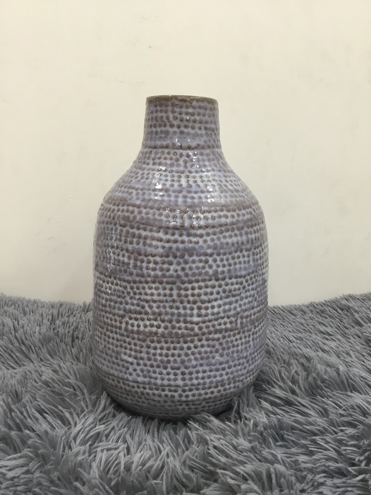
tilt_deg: -13.6
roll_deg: -0.7
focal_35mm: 31
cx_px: 186
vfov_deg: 58.4
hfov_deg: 45.4
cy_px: 248
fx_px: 443
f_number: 2.4
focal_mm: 3.3
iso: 80
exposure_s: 1/33
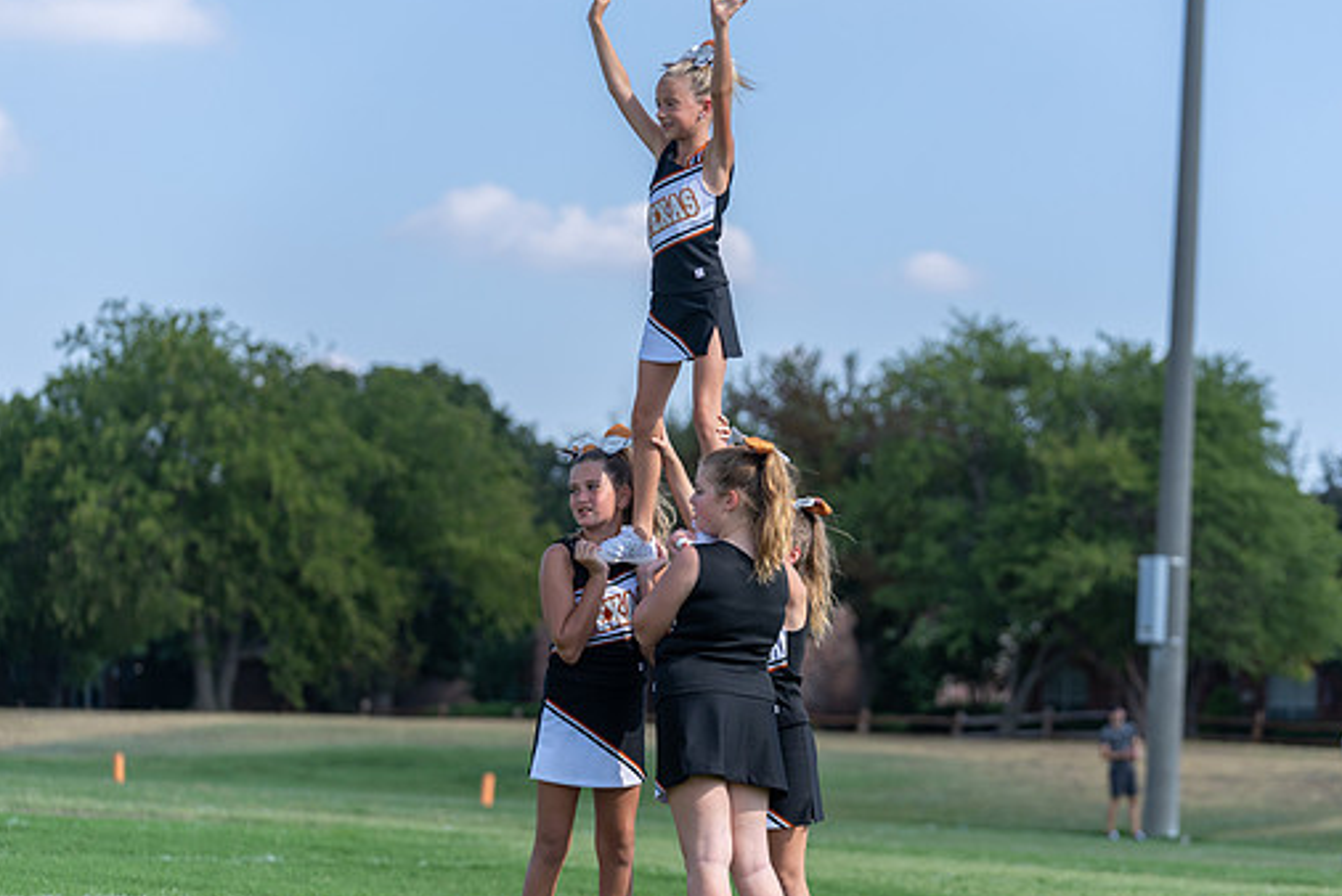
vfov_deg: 10.3
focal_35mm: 133
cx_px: 740
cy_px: 473
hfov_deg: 15.4
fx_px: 4961
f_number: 3.5
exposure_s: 1/1250
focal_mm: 116
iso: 125
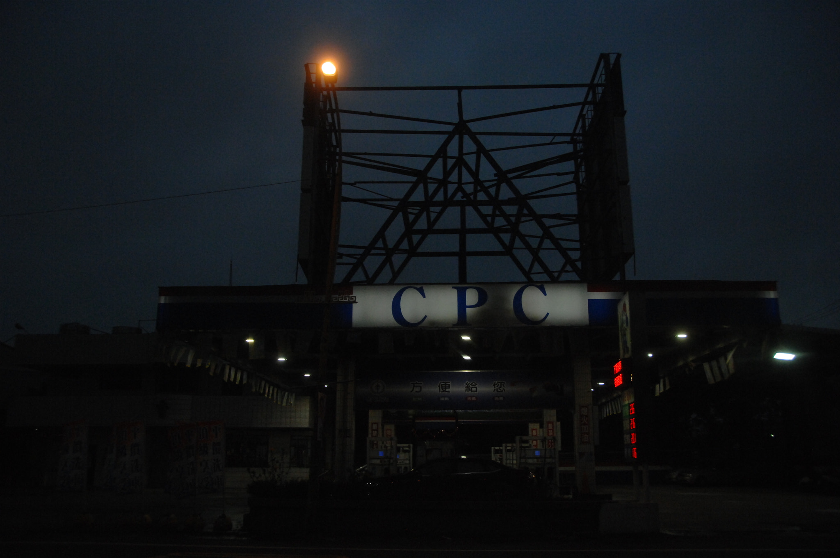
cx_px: 420
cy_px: 279
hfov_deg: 62.0
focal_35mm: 30
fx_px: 699
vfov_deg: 43.5
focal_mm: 20
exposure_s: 1/100
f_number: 3.5
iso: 800
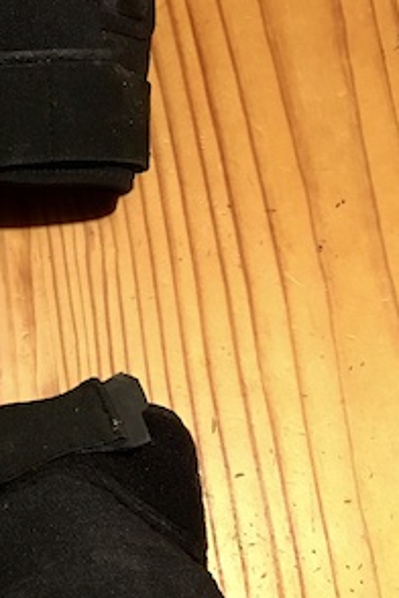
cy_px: 350
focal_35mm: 82
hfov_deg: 16.0
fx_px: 1363
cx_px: -77
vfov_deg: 24.7
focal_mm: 4.15
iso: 200
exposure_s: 1/20
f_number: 2.2
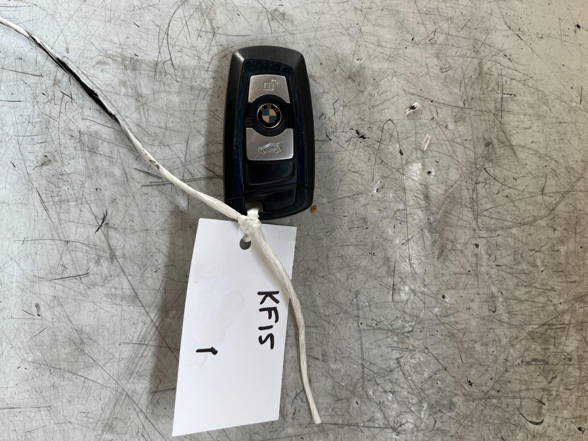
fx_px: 442
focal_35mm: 26
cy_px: 220
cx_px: 294
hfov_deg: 67.3
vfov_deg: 53.1
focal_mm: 5.1
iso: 40
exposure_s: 1/121
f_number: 1.6
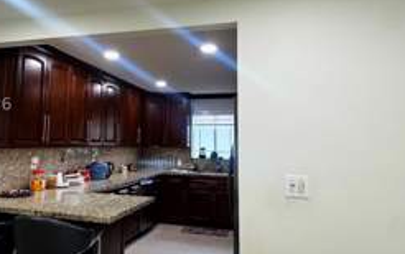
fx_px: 320
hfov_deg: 64.1
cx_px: 163
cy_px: 104
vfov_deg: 43.0
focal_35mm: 29
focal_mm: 2.22
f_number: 2.2
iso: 250
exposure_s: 1/120
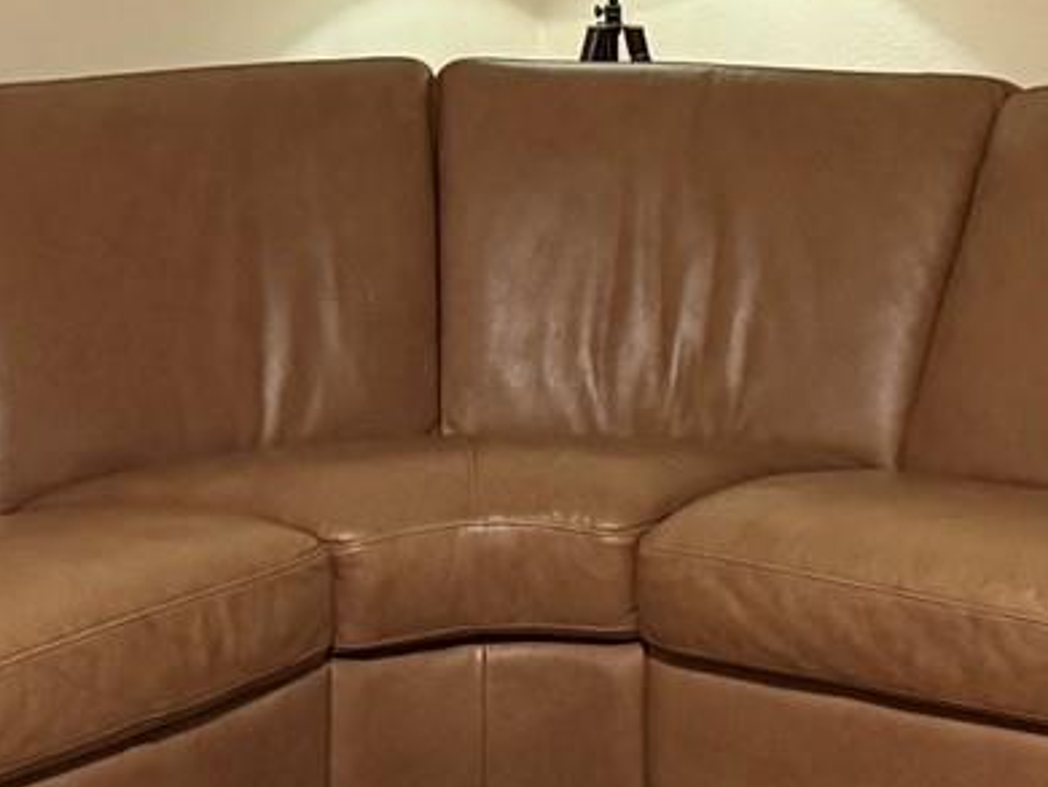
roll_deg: +0.1
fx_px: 3817
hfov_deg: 15.5
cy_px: -107
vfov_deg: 11.6
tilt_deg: -5.1
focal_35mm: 126
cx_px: 855
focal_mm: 6.76
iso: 800
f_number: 1.78
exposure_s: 1/60
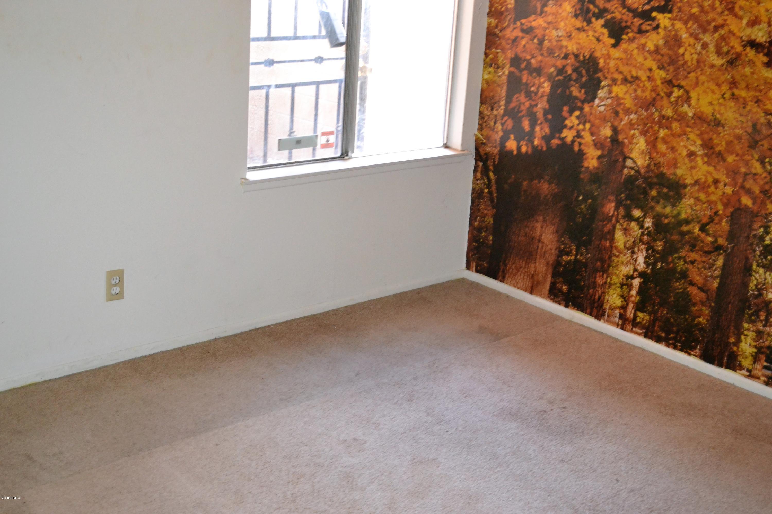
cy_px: 257
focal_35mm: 45
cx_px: 386
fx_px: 965
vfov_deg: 29.9
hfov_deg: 43.6
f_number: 4.5
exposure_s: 1/60
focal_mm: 30
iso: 3200
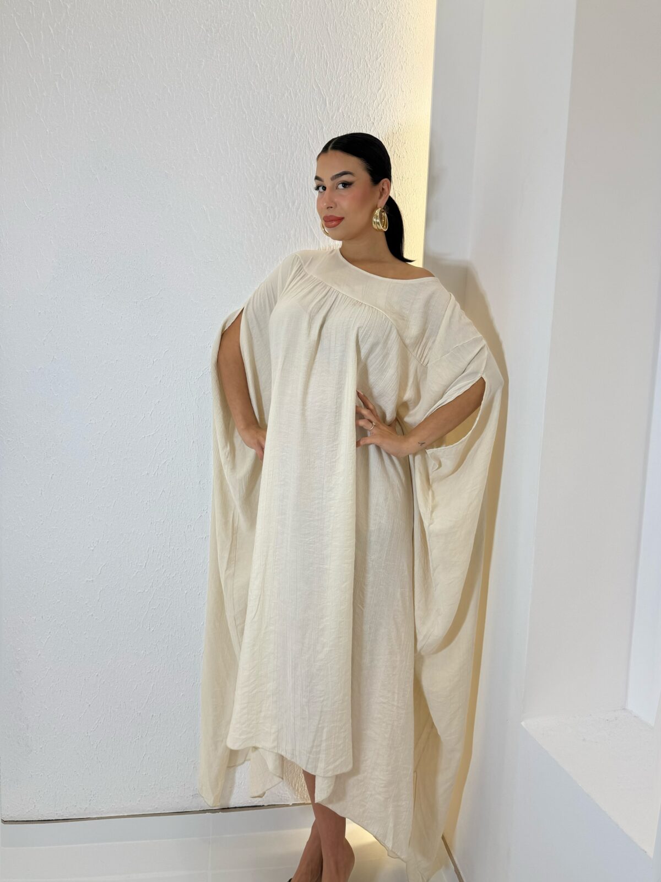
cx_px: 330
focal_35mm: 24
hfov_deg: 56.8
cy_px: 441
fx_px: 611
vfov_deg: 71.6
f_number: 1.78
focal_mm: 6.76
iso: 80
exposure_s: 1/335
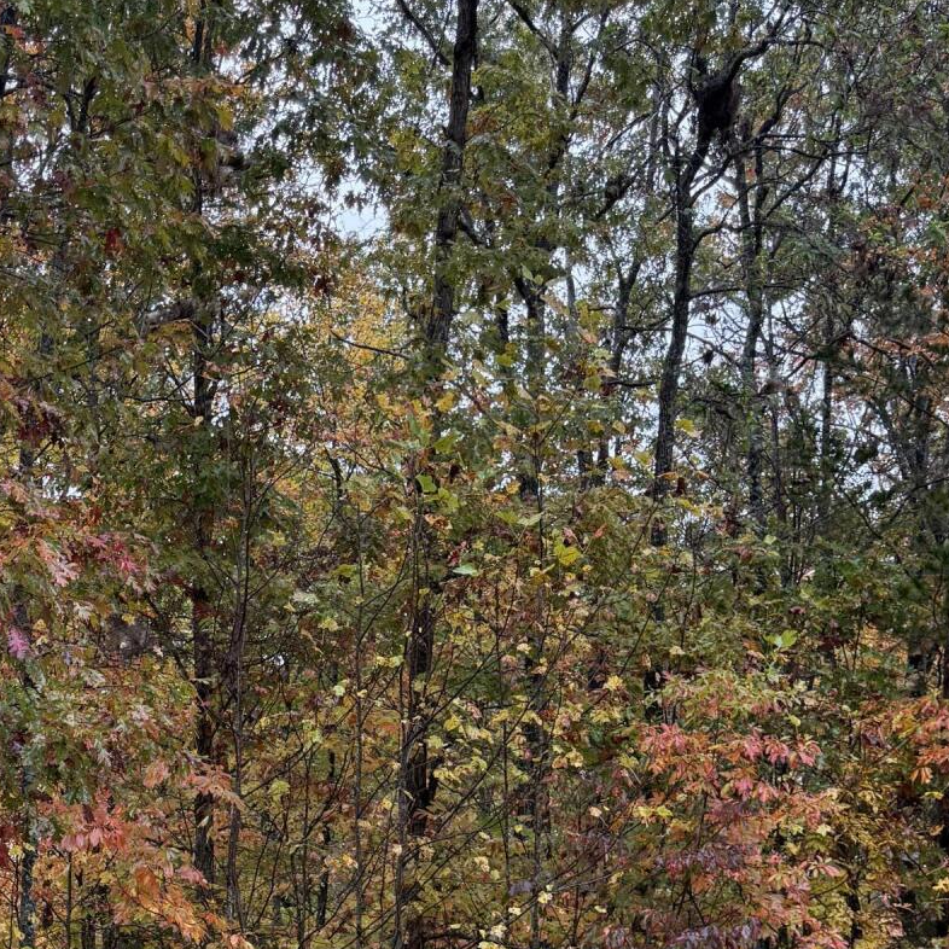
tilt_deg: -1.4
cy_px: 1009
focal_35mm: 54
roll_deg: -0.1
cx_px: 122
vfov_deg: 29.0
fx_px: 1675
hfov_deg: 30.4
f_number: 1.78
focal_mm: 6.76
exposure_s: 1/243
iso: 125
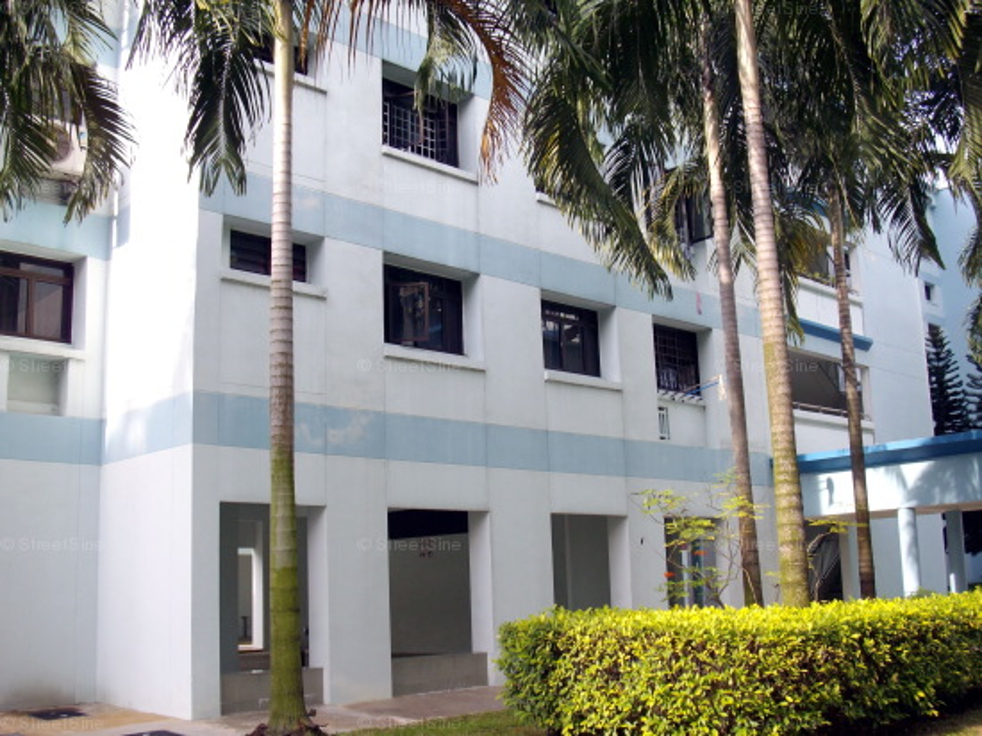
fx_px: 1049
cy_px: 368
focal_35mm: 37
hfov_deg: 50.2
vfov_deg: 38.6
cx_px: 491
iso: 80
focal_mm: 6.2
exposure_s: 1/250
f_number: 2.8
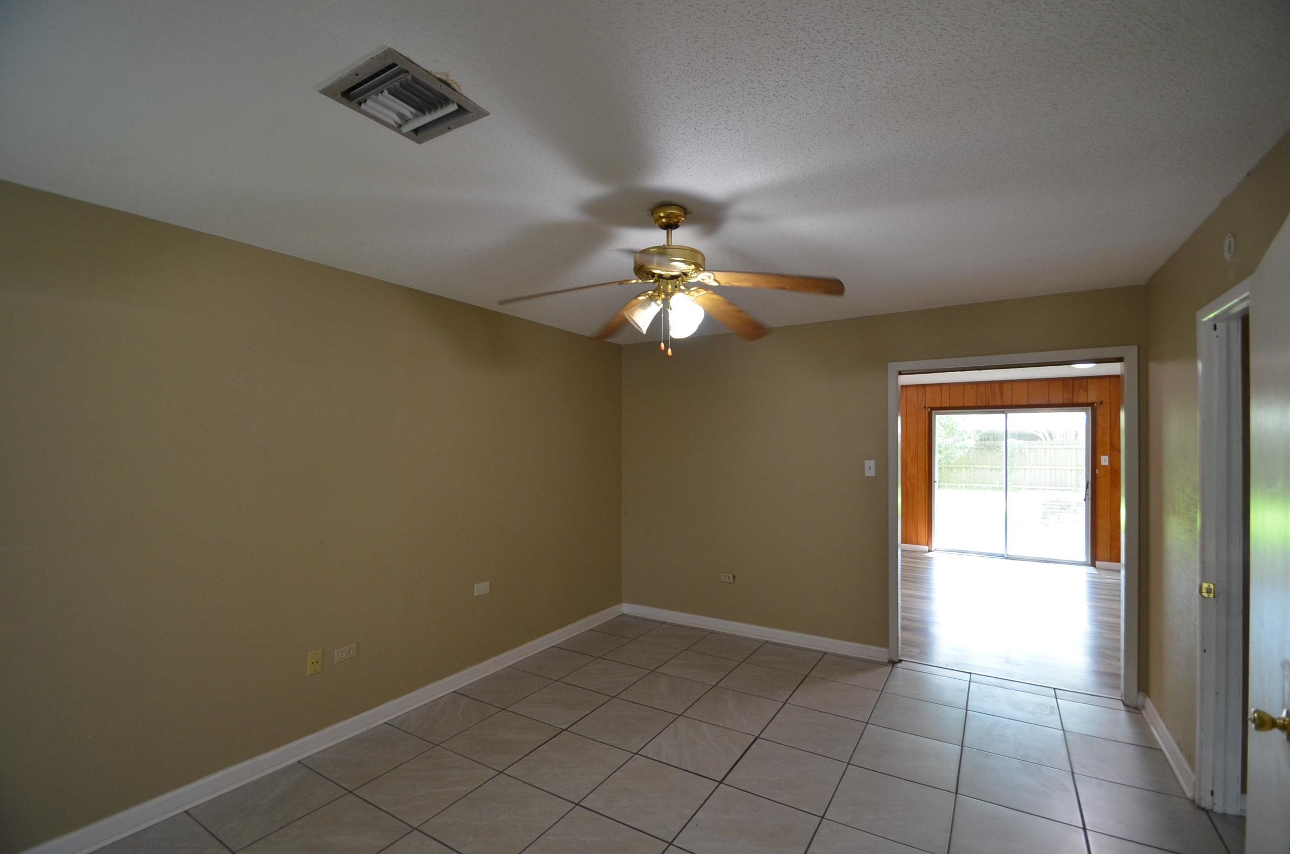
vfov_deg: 77.1
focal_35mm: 15
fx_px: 536
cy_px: 427
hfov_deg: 100.5
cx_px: 645
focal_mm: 10
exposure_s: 1/60
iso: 640
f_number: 4
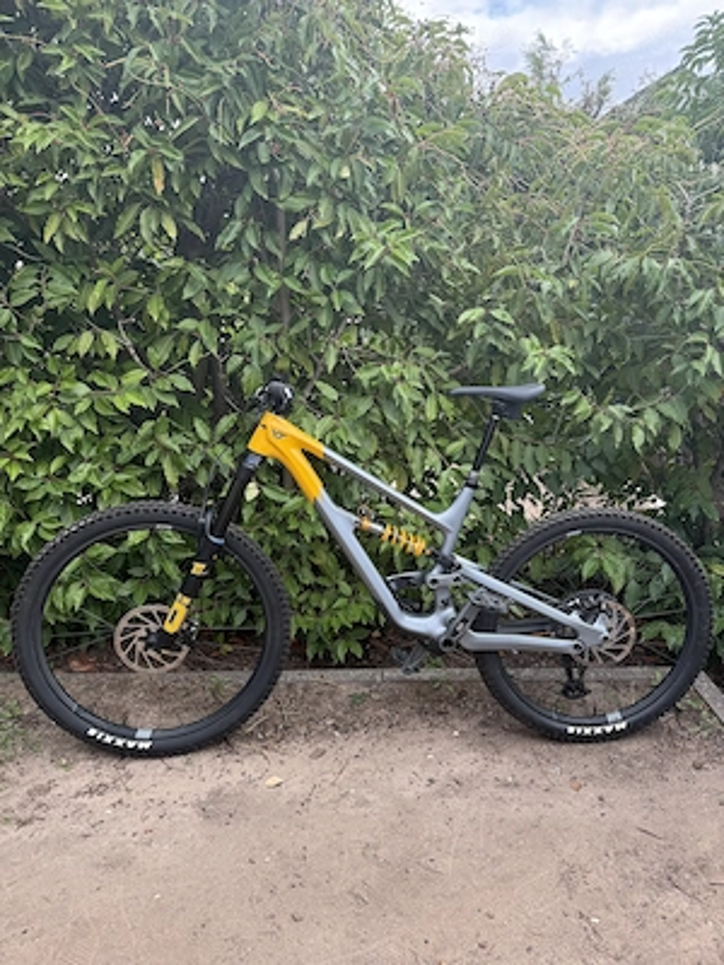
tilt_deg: -15.8
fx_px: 669
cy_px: 482
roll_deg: +0.7
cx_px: 362
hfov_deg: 56.8
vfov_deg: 71.6
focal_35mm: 24
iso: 100
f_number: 1.78
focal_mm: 6.76
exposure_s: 1/543
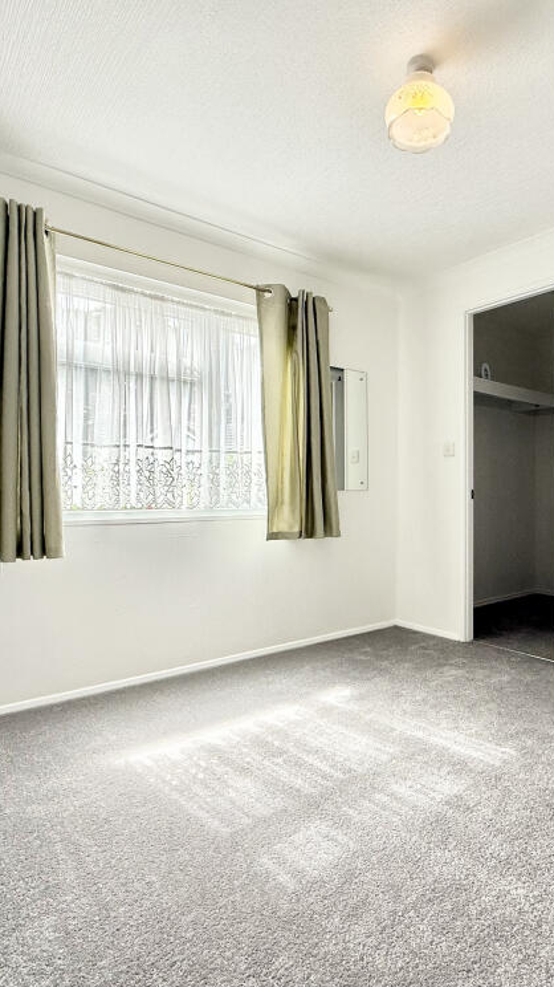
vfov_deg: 83.9
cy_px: 488
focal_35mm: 21
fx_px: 549
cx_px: 370
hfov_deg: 52.5
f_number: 2.2
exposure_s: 1/138
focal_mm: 2.22
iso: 64
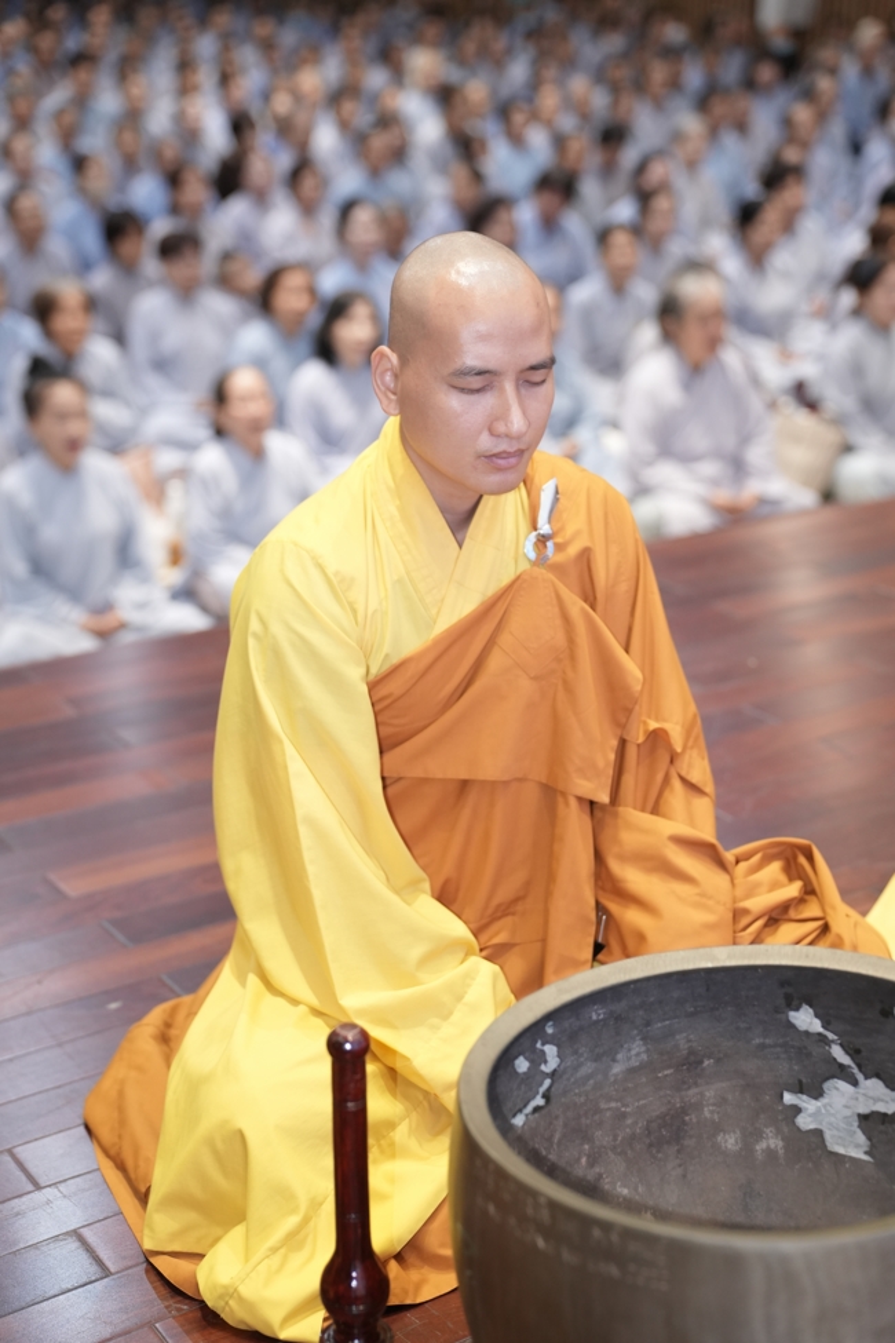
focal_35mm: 63
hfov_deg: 21.6
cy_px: 672
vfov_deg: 31.9
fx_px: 2349
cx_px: 448
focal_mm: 63
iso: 1600
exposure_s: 1/160
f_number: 2.5
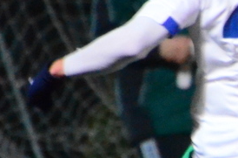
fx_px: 11694
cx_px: 358
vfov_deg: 0.8
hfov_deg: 1.2
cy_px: 157
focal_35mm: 1774
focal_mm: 270
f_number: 5.6
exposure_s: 1/160
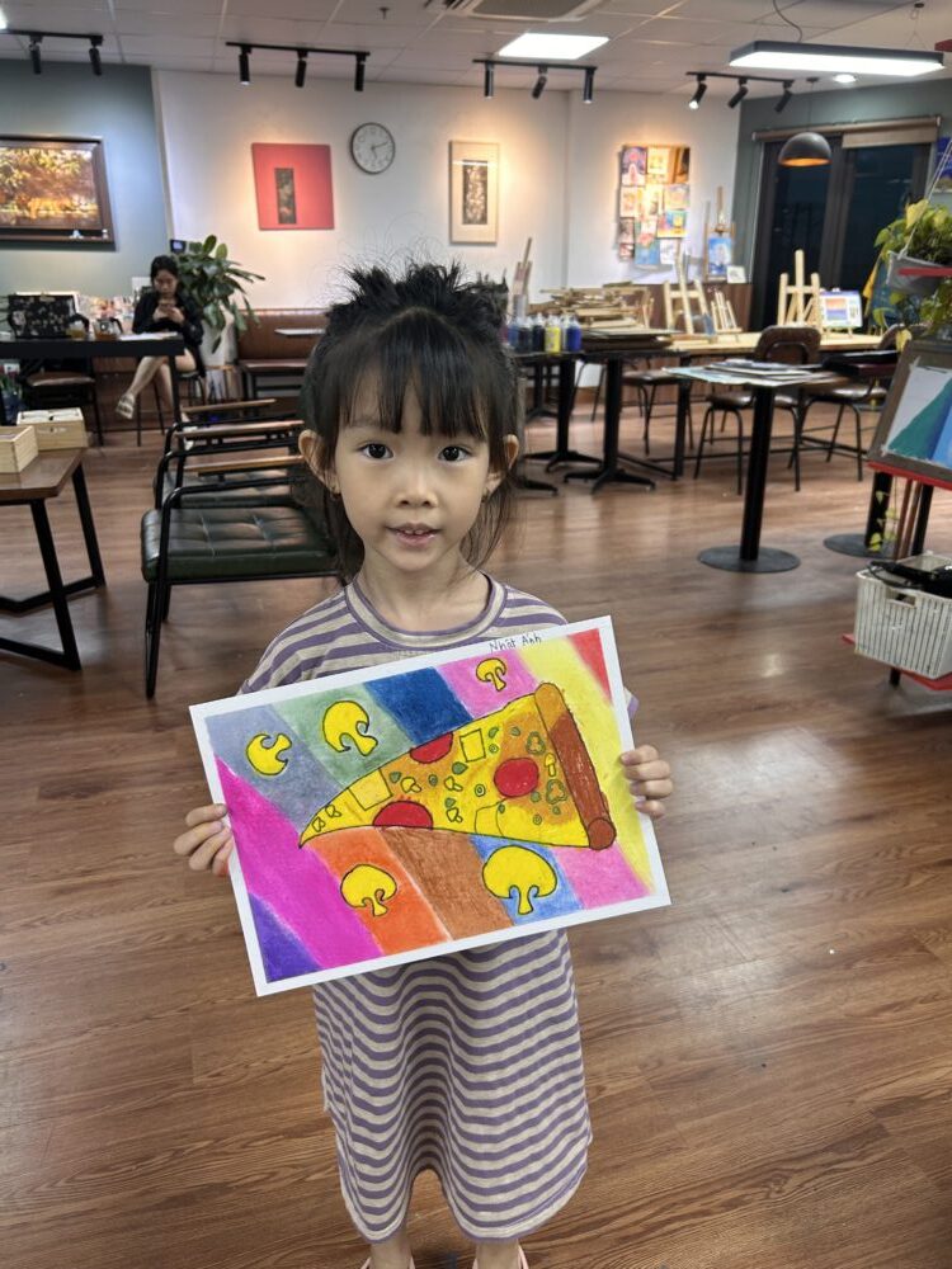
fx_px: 953
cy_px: 634
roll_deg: -1.2
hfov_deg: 53.1
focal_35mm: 26
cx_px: 476
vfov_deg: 67.3
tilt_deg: -20.7
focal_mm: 5.7
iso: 125
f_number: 1.5
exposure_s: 1/100
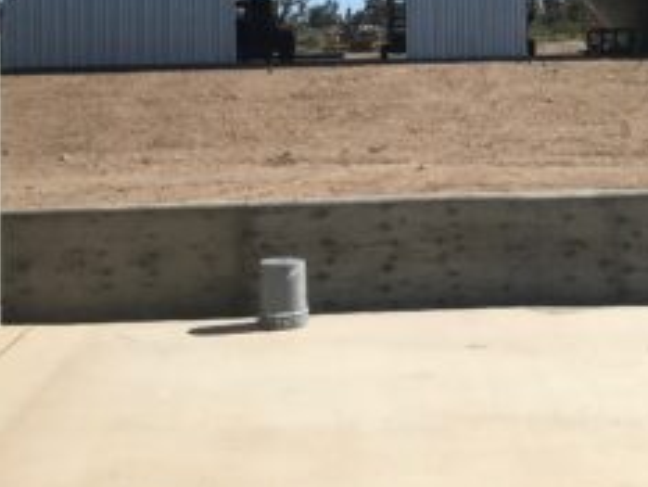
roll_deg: +0.2
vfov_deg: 20.0
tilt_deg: +2.1
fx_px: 1349
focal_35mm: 72
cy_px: 33
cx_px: 476
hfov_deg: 26.7
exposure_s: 1/3690
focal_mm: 3.99
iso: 20
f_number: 1.8
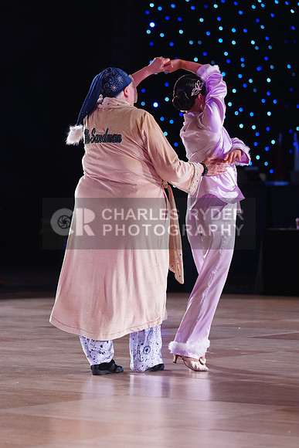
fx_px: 1780
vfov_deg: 14.3
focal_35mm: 143
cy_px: 224
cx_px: 150
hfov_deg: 9.6
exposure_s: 1/400
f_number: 4
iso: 3200
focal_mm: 143
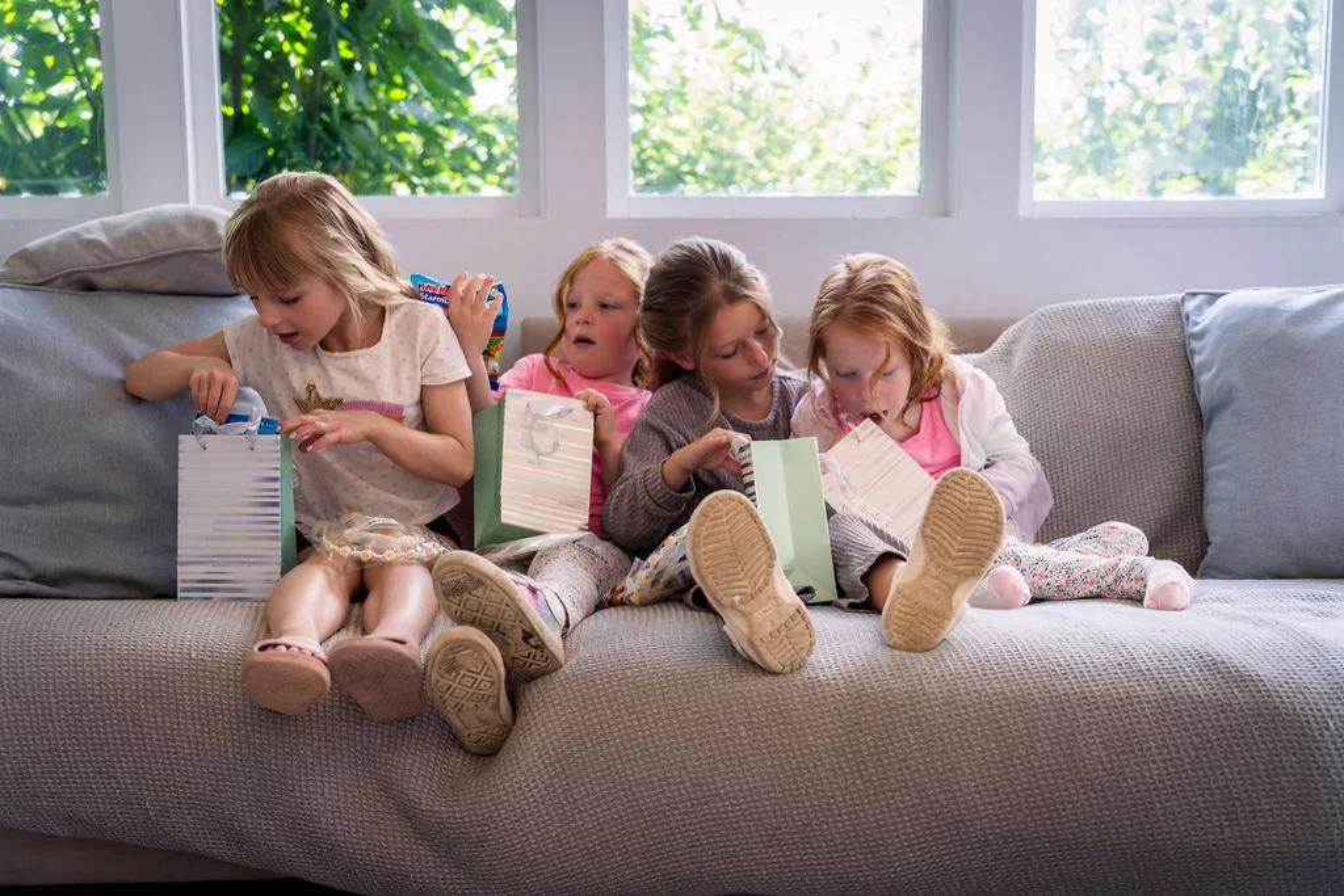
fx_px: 1605
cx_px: 672
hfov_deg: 45.4
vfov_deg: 31.2
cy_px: 448
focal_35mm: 43
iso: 500
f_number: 2.8
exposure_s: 1/250
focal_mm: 43
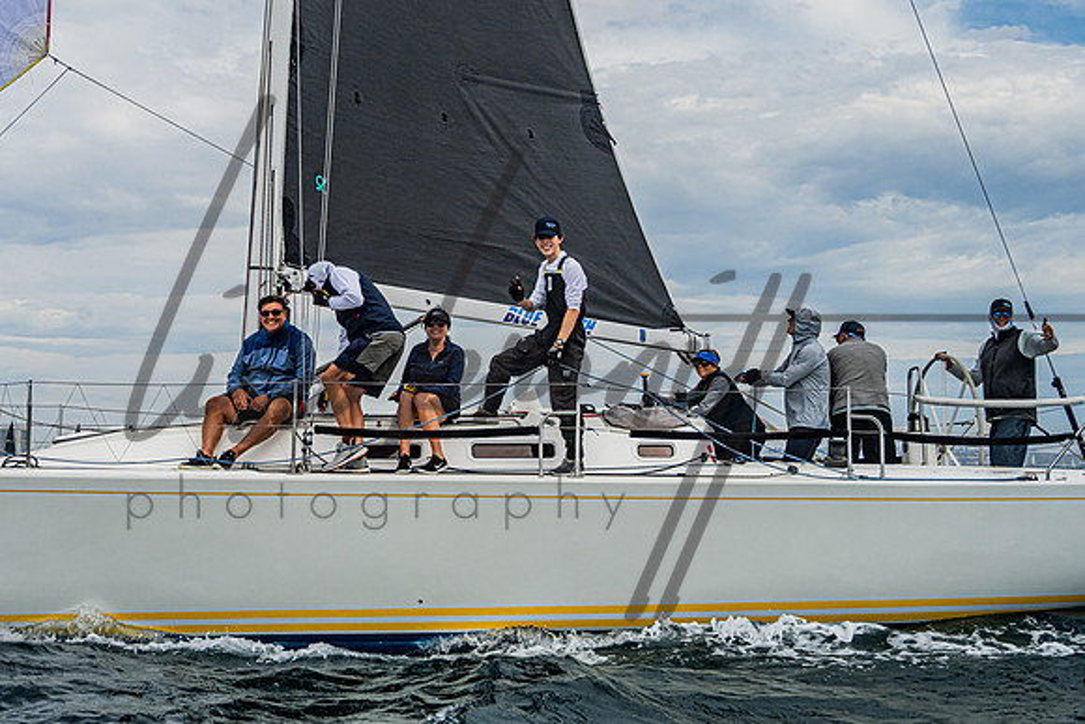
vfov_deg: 22.6
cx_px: 363
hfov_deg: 33.1
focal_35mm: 60
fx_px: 1808
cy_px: 292
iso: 400
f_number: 8
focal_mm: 44
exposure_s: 1/2500
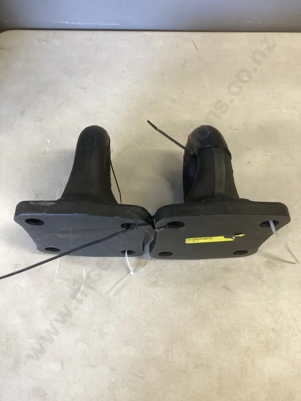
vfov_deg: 63.4
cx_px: 150
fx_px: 325
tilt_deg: -68.3
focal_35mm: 28
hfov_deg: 49.7
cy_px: 200
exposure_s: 1/50
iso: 64
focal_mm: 3.99
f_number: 1.8
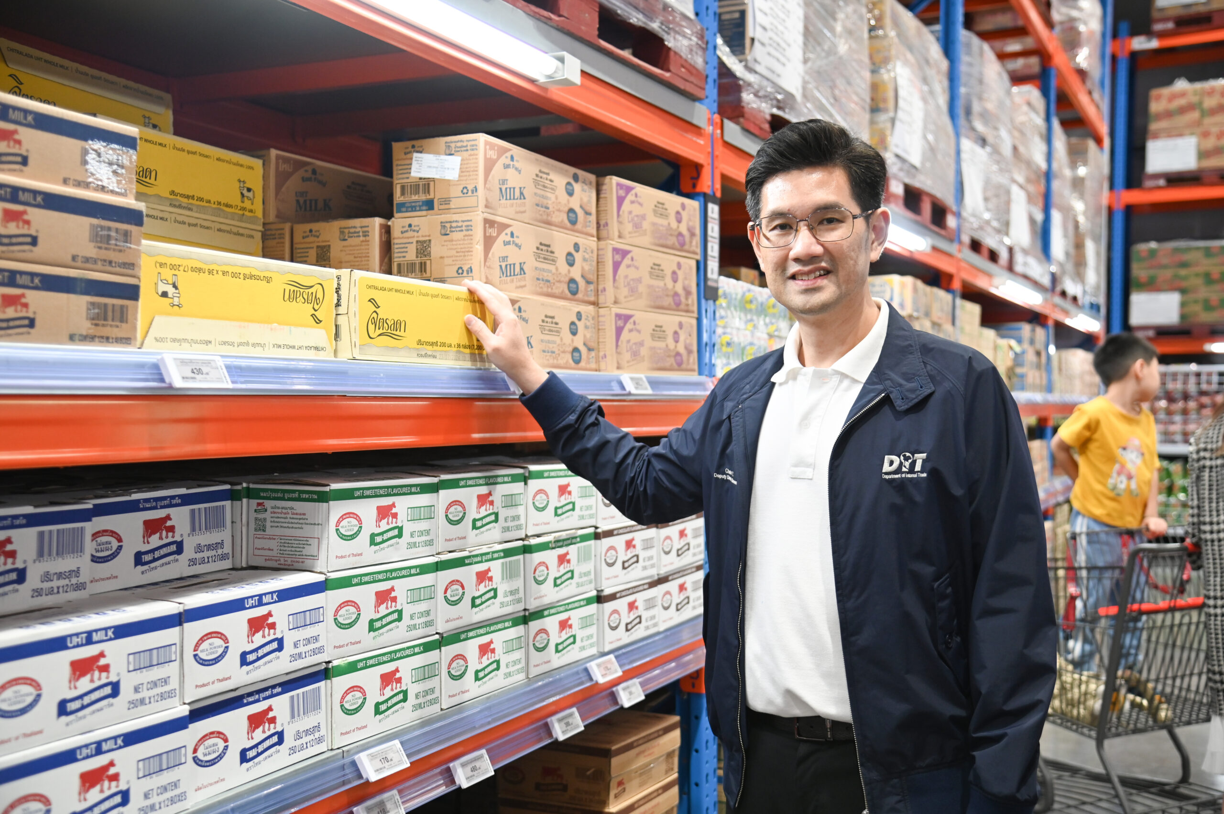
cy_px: 407
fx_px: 1359
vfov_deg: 33.4
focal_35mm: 40
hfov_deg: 48.5
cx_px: 612
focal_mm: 40
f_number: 4
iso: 1400
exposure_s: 1/200
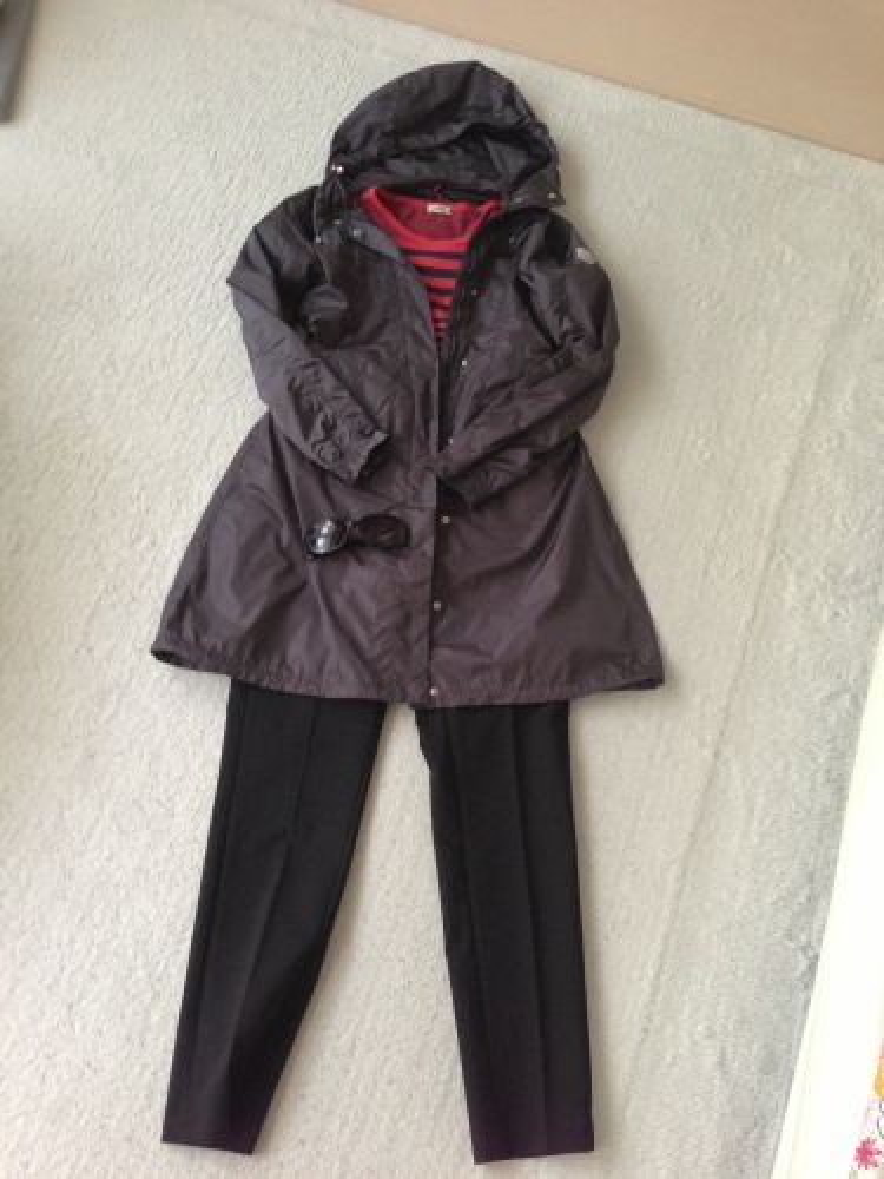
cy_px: 590
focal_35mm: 33
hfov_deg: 42.9
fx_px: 1124
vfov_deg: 55.4
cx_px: 442
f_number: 2.4
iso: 250
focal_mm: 4.13
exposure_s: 1/20
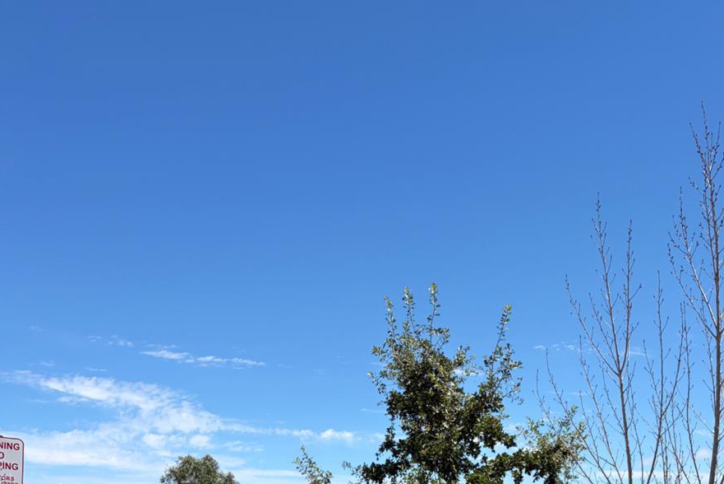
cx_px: 452
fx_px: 925
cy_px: 591
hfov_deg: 42.4
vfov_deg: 25.9
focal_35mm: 46
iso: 50
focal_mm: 5.96
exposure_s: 1/3125
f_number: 1.6
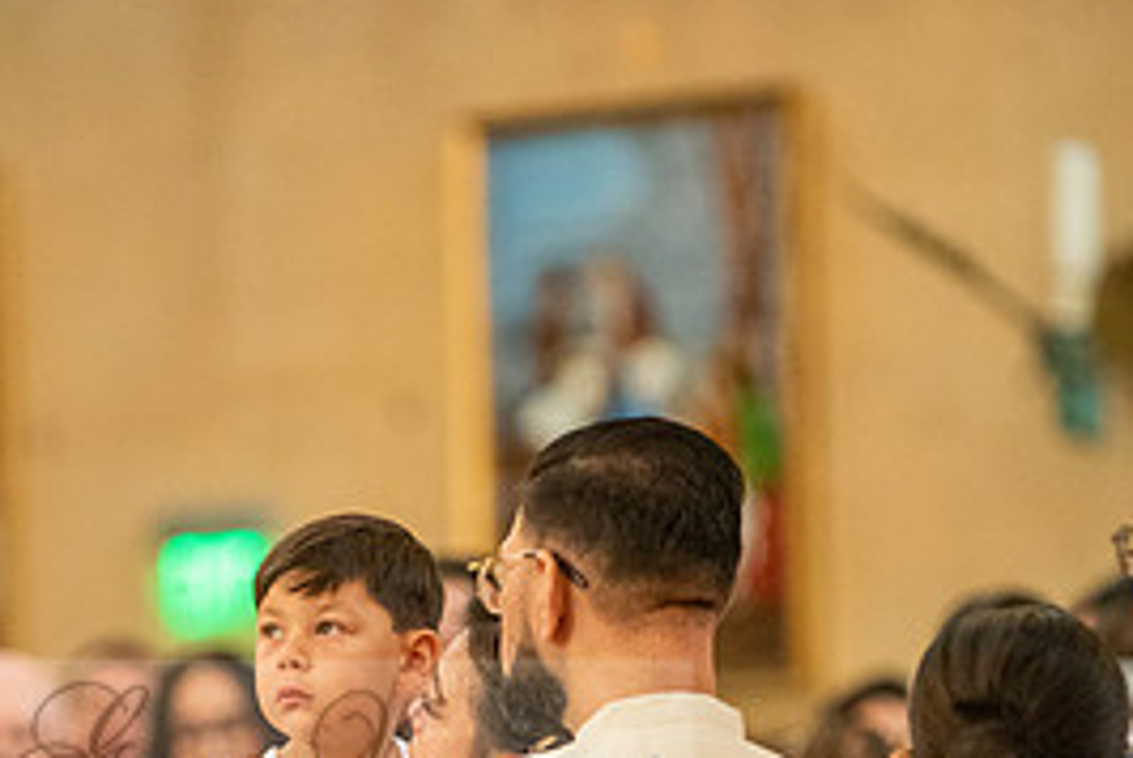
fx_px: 13737
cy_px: 760
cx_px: 332
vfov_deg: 3.2
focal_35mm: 436
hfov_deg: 4.7
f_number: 2.8
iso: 2000
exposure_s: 1/160
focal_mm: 200
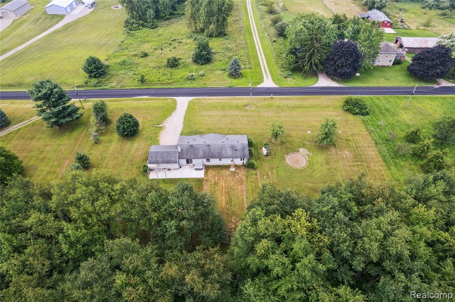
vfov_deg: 57.1
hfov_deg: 78.6
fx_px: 278
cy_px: 151
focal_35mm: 22
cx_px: 228
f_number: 2.8
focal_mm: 8.38
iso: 100
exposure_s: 1/500
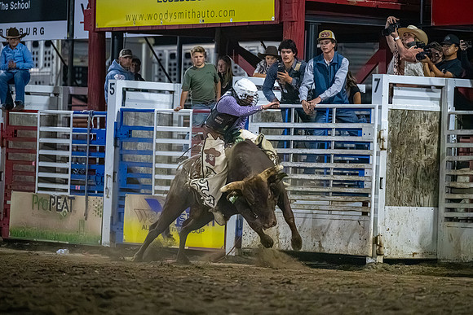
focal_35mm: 232
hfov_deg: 8.9
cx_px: 263
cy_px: 140
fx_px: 3054
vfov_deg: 5.9
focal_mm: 180
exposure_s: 1/800
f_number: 2.8
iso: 6400
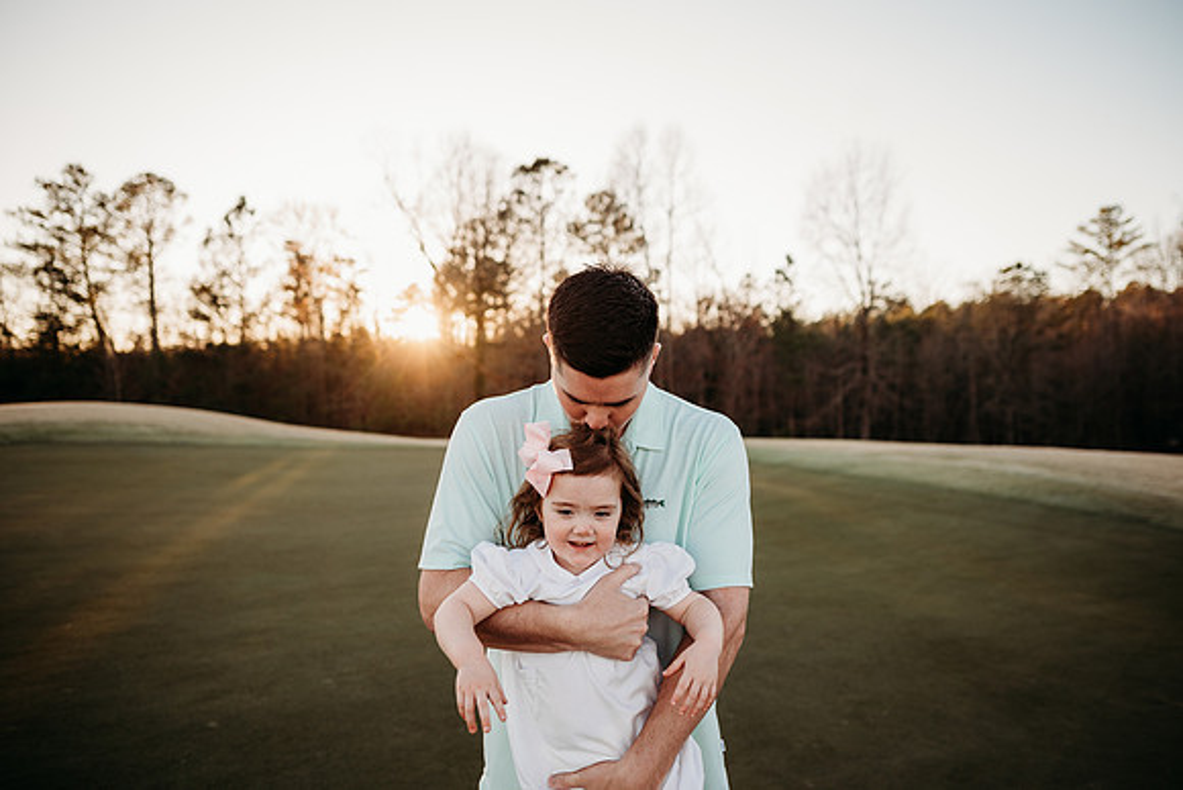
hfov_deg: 73.7
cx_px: 592
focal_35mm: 24
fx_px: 789
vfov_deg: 53.2
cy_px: 395
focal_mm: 24
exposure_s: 1/640
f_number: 2.5
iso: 160
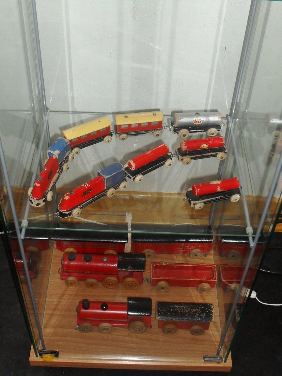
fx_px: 532
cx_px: 141
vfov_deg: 38.9
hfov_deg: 29.7
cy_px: 188
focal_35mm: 49
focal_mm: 8.7
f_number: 3.9
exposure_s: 1/45
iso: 200
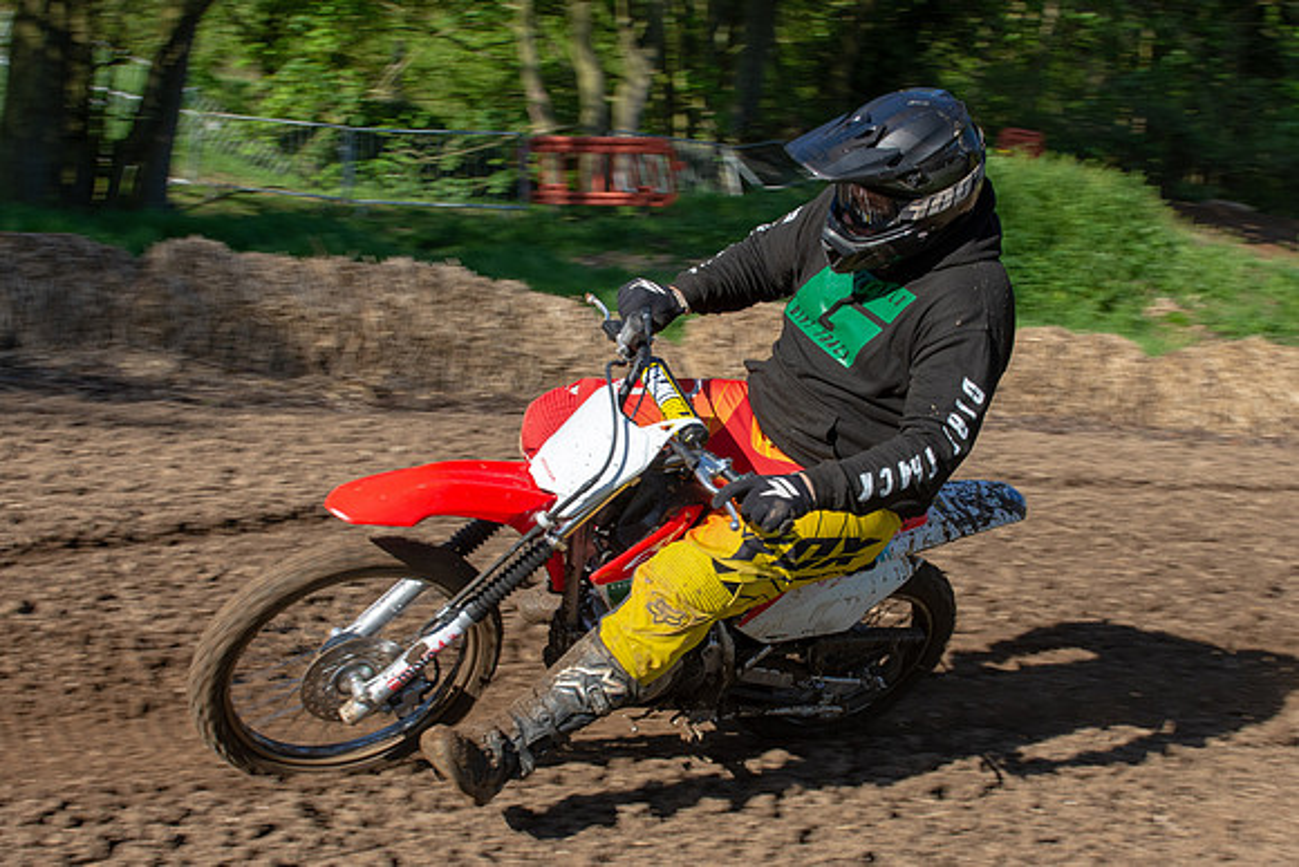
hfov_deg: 35.4
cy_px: 495
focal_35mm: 56
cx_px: 692
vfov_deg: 24.0
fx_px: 2036
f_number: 7.1
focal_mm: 27
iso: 200
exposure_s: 1/400
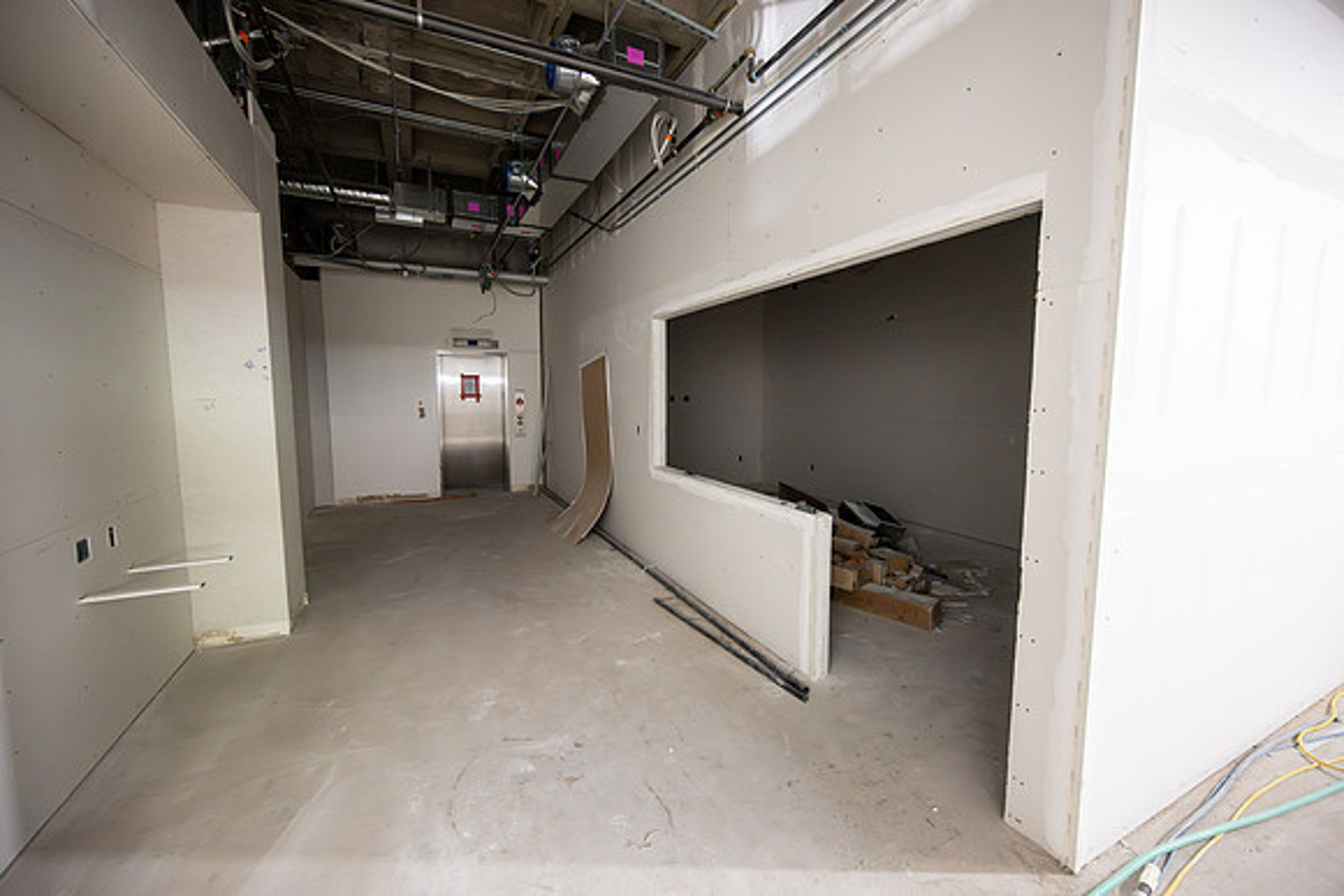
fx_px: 523
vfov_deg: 81.2
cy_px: 448
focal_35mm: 14
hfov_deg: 104.2
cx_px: 672
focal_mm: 14
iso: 6400
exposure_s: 1/50
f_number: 4
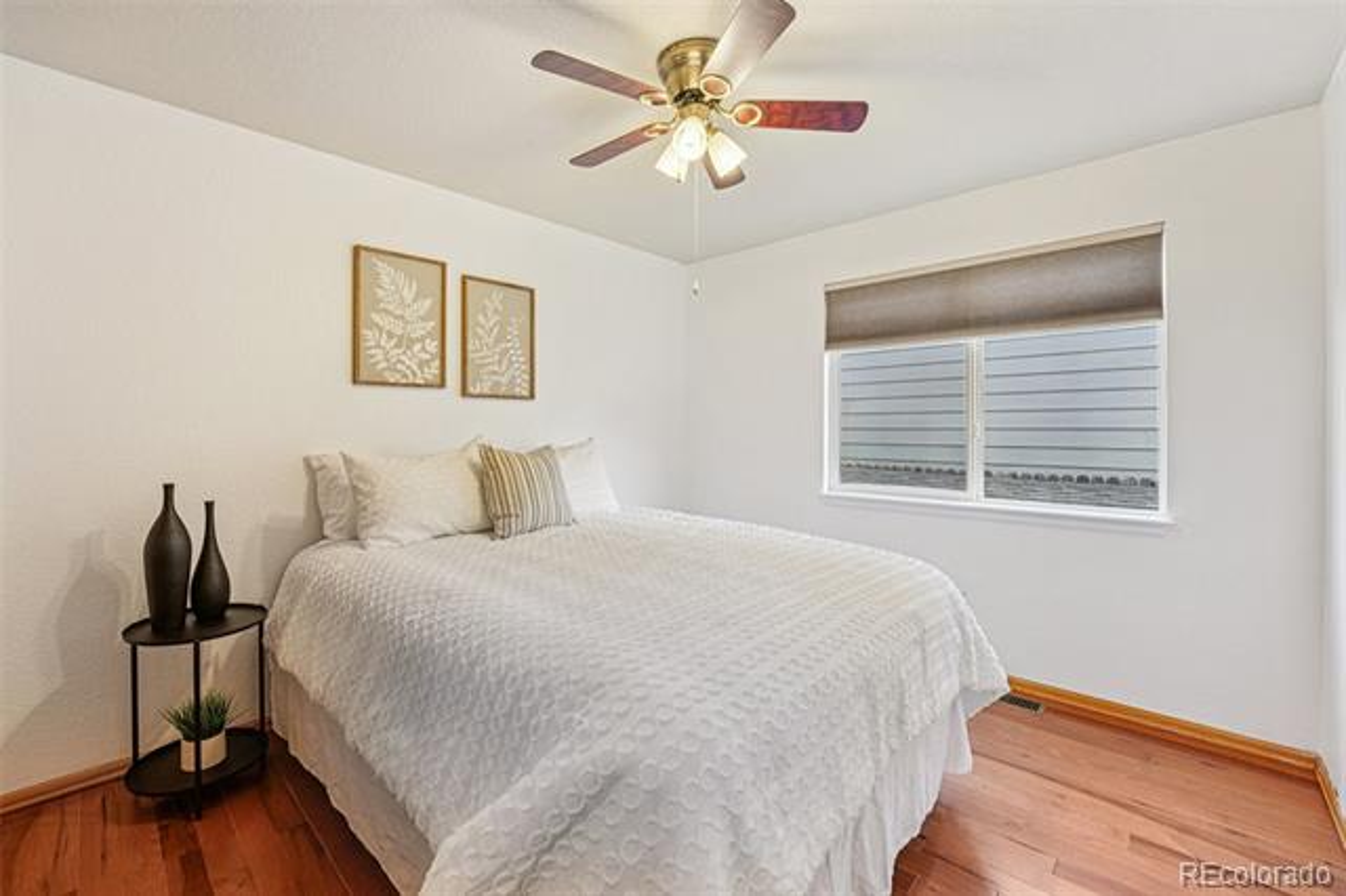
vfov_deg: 81.1
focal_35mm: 14
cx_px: 673
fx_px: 523
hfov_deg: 104.3
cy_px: 448
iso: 320
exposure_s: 1/30
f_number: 8
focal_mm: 14
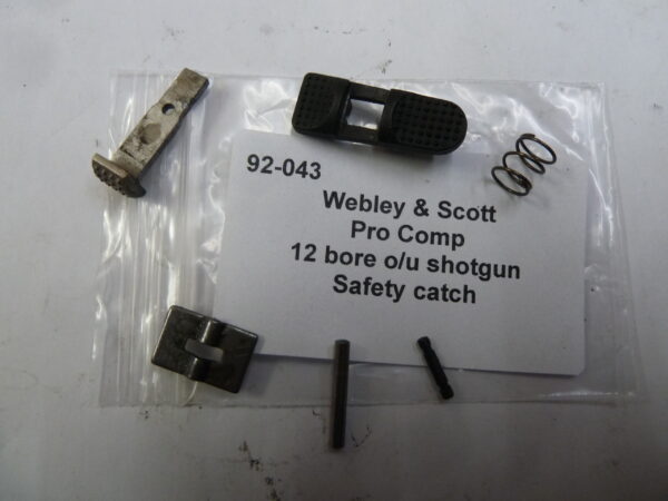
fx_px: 482
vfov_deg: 54.9
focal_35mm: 25
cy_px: 250
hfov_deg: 69.4
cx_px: 334
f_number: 3.3
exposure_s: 1/30
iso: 250
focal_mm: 4.1
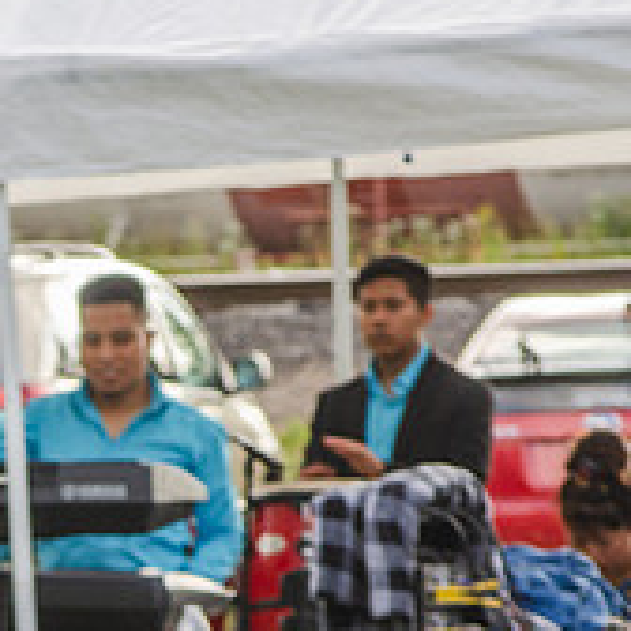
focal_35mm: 431
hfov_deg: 4.0
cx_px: -293
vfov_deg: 4.1
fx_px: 8889
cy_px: 665
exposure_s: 1/200
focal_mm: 98
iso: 200
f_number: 7.1
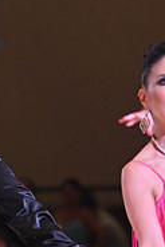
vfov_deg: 3.5
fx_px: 3993
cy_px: 294
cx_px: 60
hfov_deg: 2.4
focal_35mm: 582
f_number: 5
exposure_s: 1/400
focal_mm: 185
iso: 4000
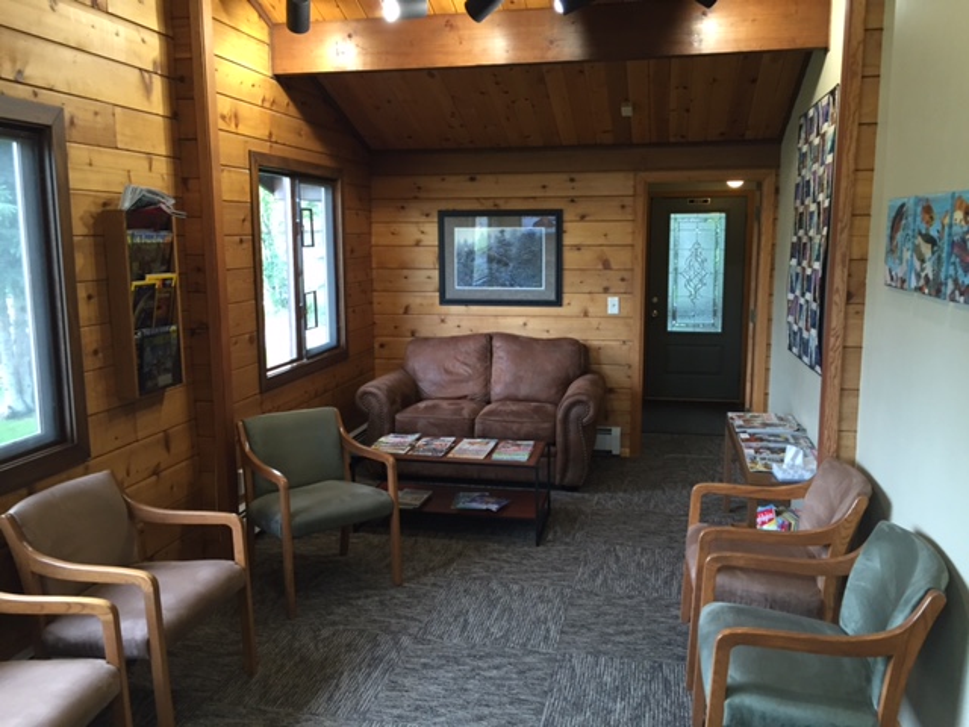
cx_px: 484
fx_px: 812
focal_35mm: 29
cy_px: 364
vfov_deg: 48.2
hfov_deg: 61.7
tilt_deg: -9.1
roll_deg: -0.3
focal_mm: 4.15
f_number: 2.2
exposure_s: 1/30
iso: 125
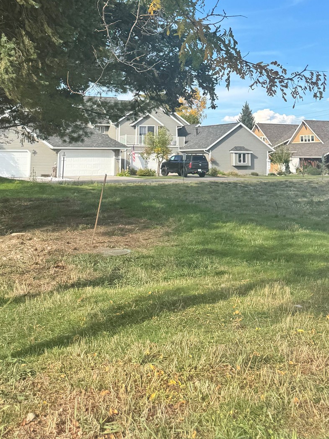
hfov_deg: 30.8
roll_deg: +1.6
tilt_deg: +8.8
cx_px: 181
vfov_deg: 38.3
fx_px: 596
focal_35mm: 47
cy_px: 62
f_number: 1.78
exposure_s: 1/2041
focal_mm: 6.76
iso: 80
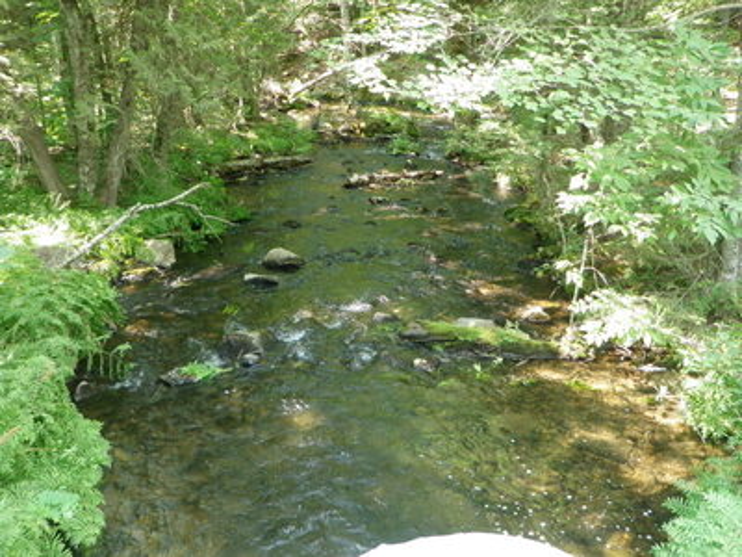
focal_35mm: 36
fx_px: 772
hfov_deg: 51.4
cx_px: 371
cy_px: 278
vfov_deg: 39.7
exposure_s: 1/30
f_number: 4.1
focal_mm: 6.53
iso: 200
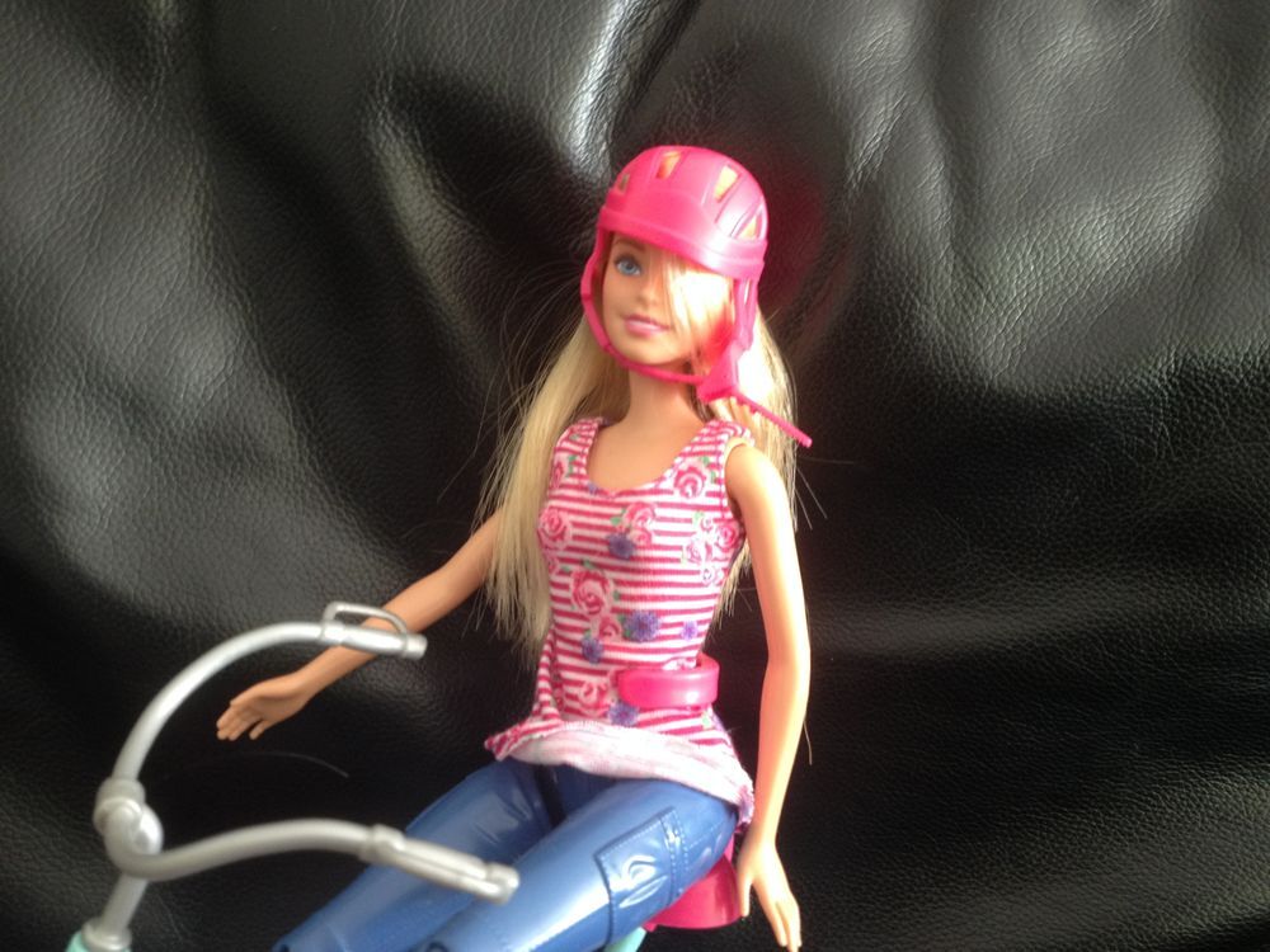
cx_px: 635
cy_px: 476
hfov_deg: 52.6
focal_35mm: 35
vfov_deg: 40.7
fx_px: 1284
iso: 100
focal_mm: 4.28
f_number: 2.4
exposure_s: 1/20
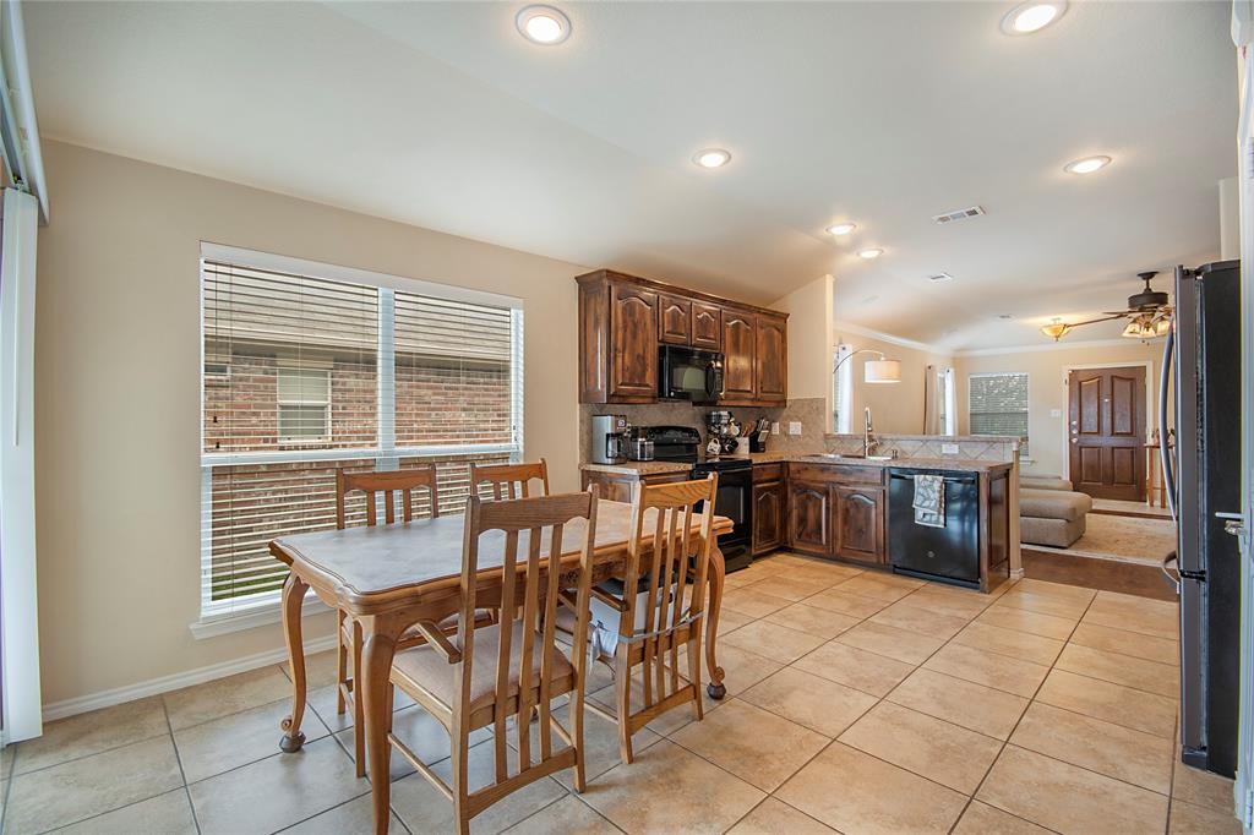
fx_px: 522
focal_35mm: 15
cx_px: 627
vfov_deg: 77.3
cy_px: 418
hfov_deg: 100.4
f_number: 8
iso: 100
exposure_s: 1/5
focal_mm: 10
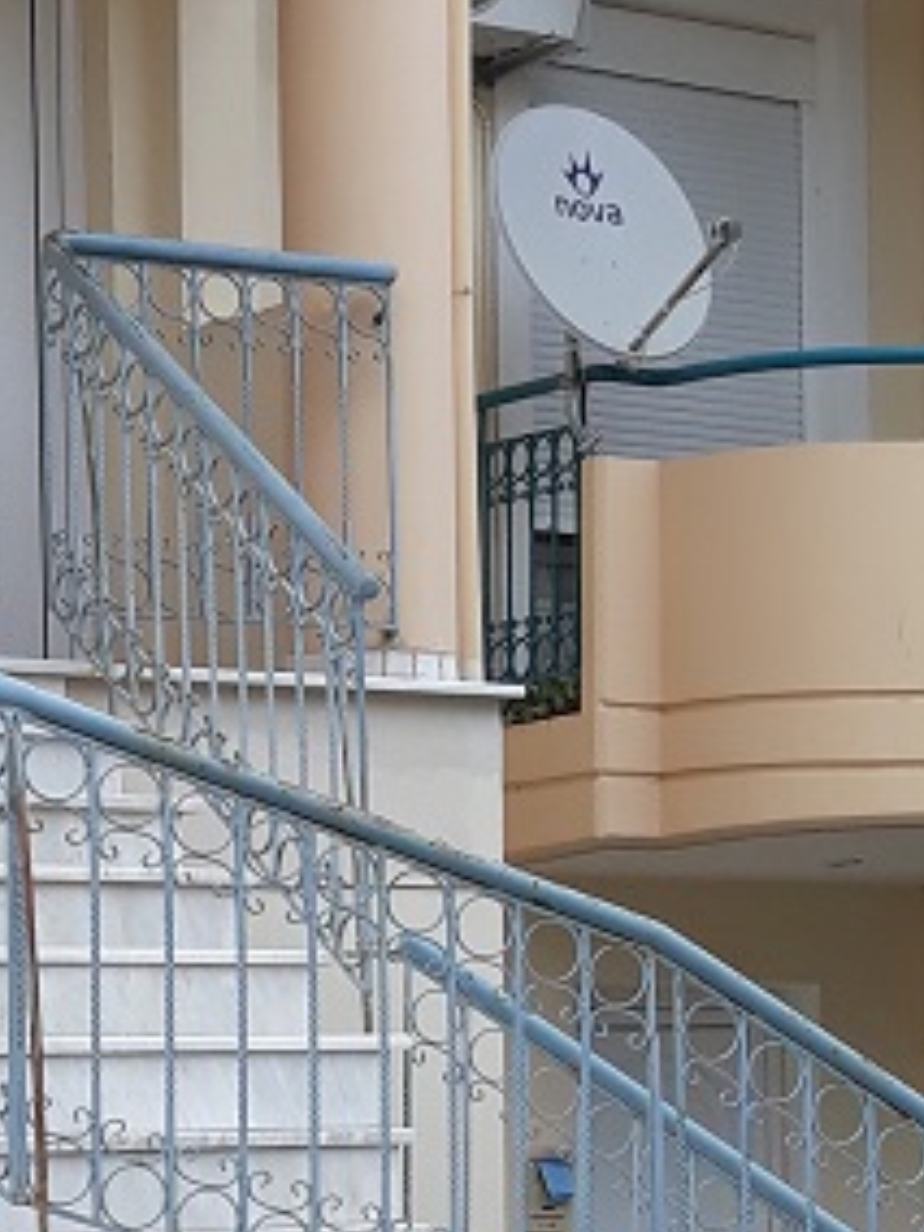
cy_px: 996
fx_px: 4200
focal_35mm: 118
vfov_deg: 16.6
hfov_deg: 12.4
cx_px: 922
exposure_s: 1/732
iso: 40
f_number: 1.7
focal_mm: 3.71
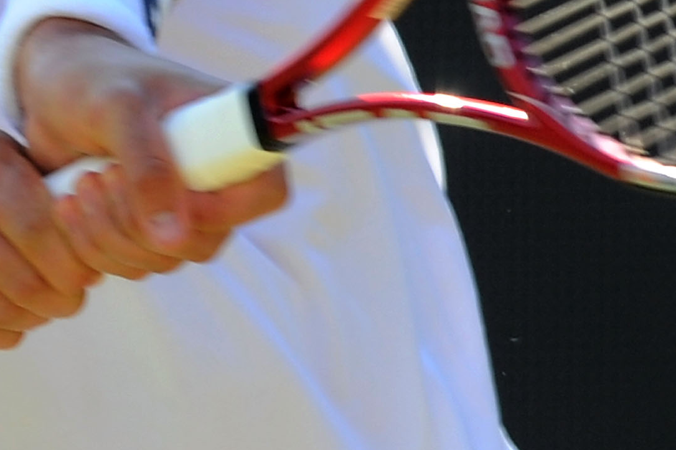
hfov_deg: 1.3
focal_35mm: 1567
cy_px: -395
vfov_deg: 0.9
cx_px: -62
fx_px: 29410
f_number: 3.2
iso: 400
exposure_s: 1/1600
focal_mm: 400
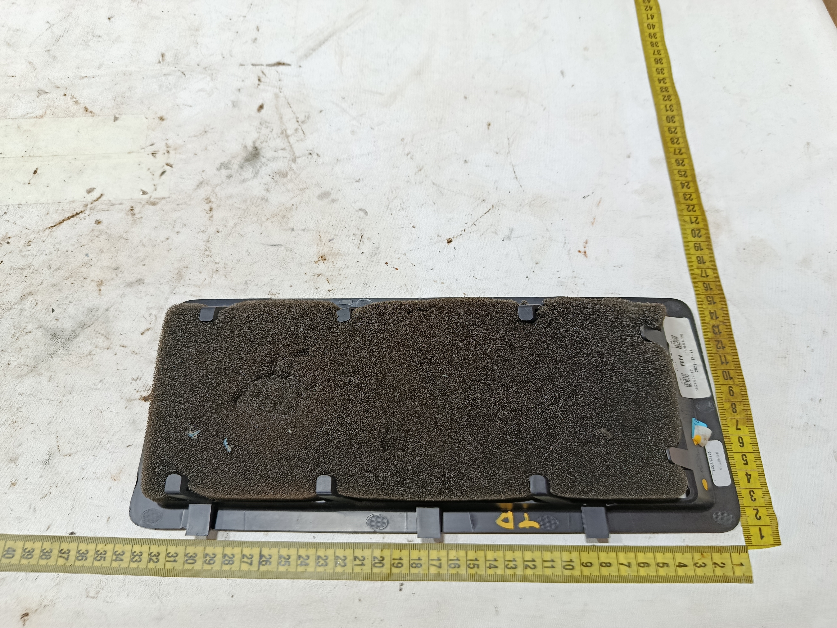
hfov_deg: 71.6
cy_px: 314
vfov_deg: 56.8
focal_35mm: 24
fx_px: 580
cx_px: 418
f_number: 1.7
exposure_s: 1/120
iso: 234
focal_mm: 5.24
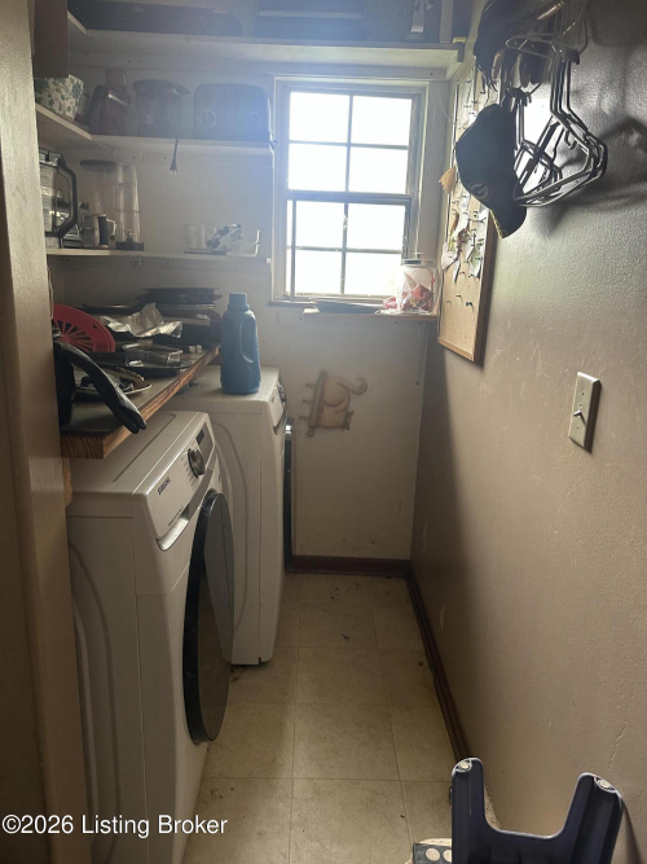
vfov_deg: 71.6
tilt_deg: -13.5
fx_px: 598
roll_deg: -3.8
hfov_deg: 56.8
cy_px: 432
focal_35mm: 24
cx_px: 324
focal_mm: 6.86
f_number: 1.78
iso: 250
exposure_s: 1/60
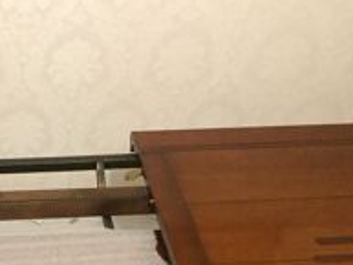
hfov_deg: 25.9
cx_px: 15
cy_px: 320
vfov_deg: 19.3
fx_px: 735
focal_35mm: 72
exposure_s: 1/17
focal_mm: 4.15
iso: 400
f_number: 2.2
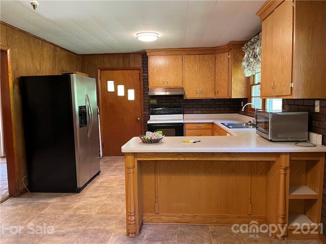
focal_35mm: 26
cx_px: 163
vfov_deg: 53.1
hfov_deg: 67.3
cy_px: 122
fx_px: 245
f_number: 1.6
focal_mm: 4.2
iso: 250
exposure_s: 1/60
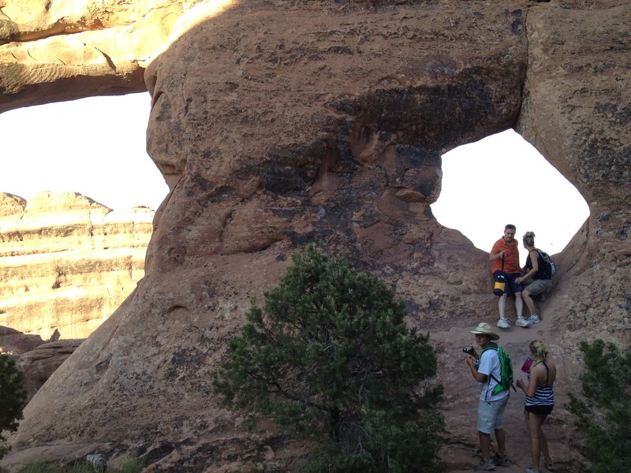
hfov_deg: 52.6
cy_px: 236
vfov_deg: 40.7
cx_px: 316
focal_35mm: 35
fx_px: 638
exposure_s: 1/198
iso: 64
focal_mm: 4.28
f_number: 2.4
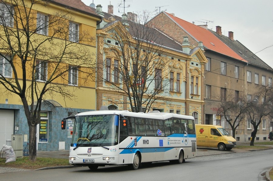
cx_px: 136
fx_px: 454
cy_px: 90
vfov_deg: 22.6
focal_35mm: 60
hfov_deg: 33.4
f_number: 5
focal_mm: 40
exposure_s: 1/640
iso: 400
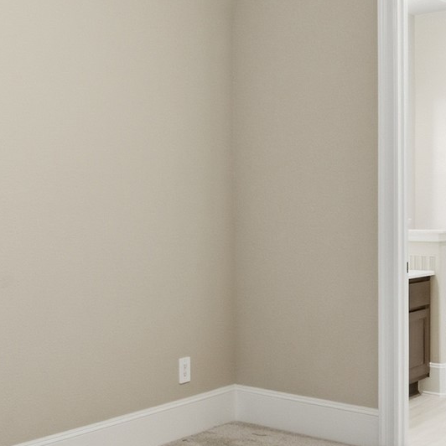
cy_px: 210
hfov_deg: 32.7
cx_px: 182
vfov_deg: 32.8
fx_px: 758
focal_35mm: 52
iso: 250
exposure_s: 1/20
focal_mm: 15
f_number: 8
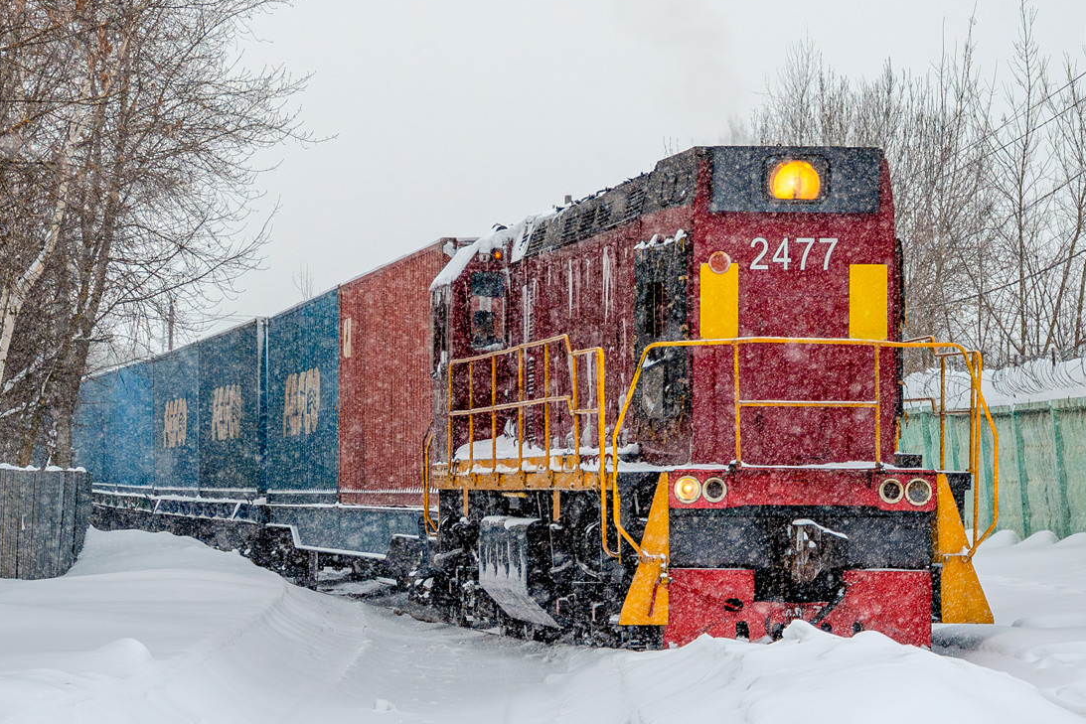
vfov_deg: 12.8
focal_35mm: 107
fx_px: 3228
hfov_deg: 19.1
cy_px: 291
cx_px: 663
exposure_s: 1/400
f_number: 5.6
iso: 500
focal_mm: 52
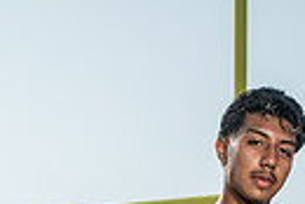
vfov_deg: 8.3
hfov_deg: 13.4
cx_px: 267
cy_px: 495
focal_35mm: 152
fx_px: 1289
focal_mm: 44
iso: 100
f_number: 6.3
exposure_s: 1/400
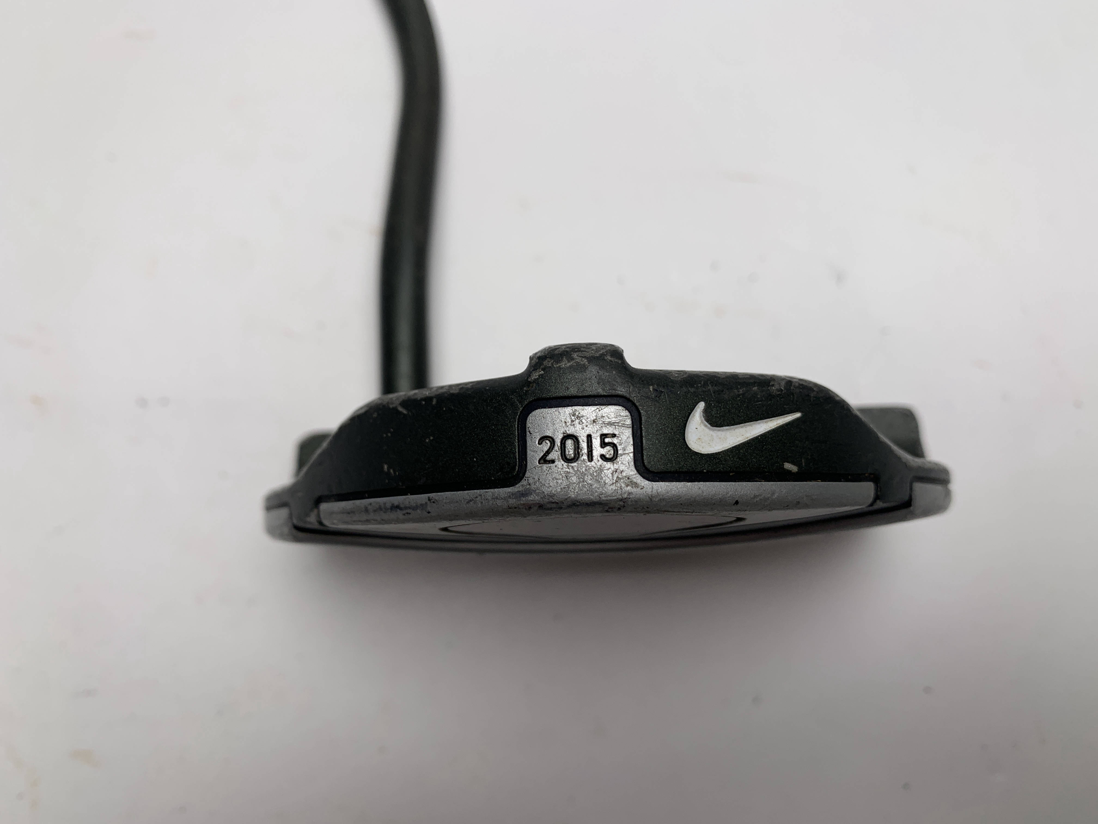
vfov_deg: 53.1
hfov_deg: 67.3
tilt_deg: -78.3
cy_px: 412
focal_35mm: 26
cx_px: 549
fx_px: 825
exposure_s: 1/229
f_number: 1.8
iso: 25
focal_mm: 4.25
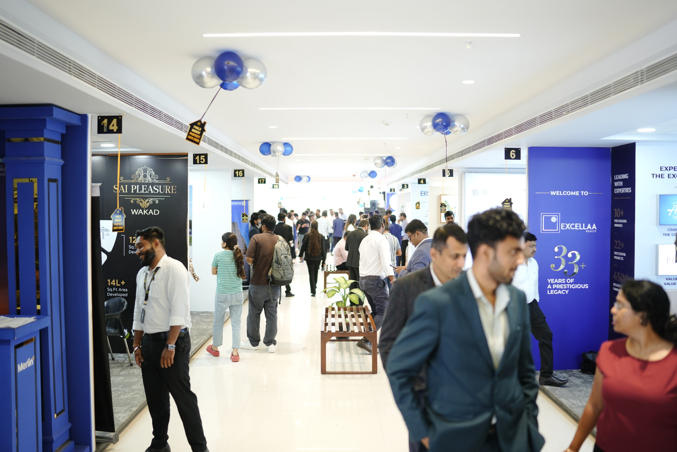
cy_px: 226
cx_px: 338
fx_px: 658
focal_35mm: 35
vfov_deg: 37.9
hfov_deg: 54.4
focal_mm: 35
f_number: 1.4
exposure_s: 1/160
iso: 500
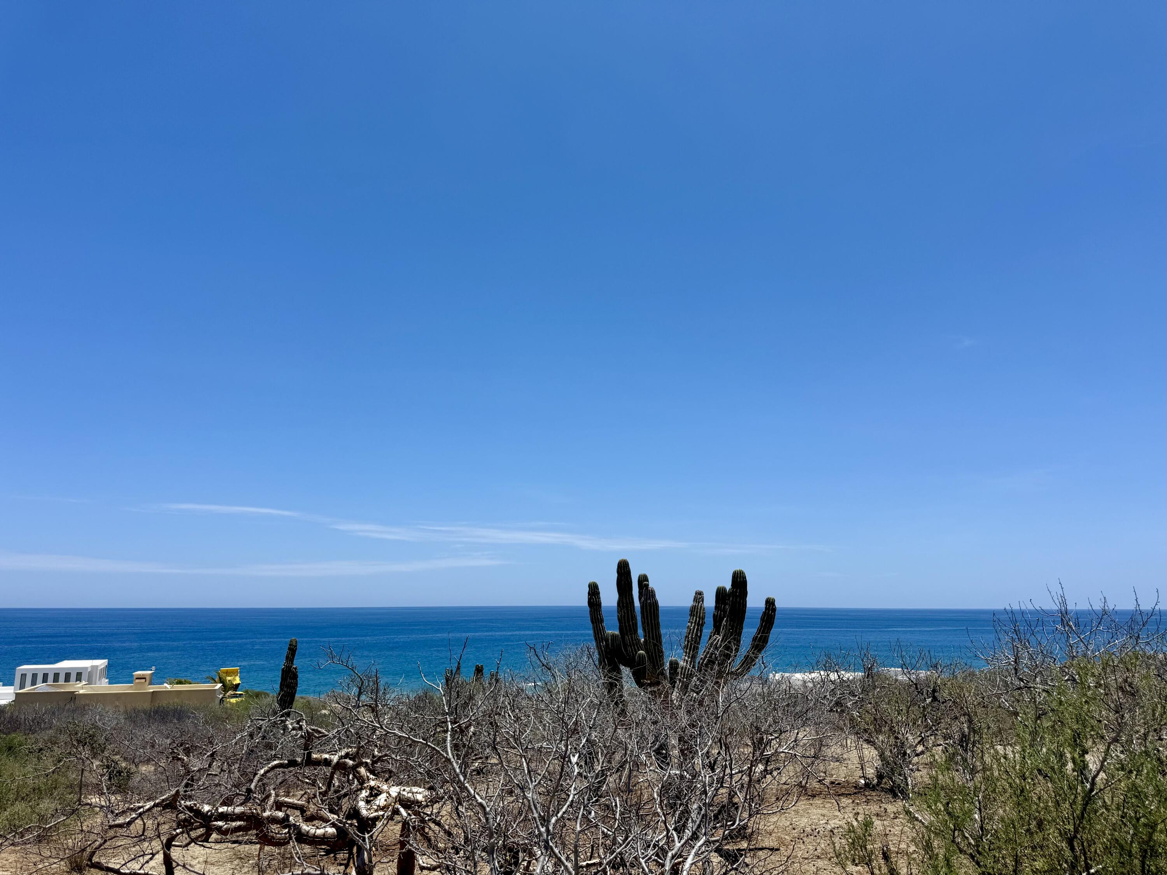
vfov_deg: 56.8
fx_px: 809
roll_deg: -1.1
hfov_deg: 71.6
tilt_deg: +11.7
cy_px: 438
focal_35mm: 24
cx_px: 584
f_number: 1.78
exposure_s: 1/7353
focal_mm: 6.76
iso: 80
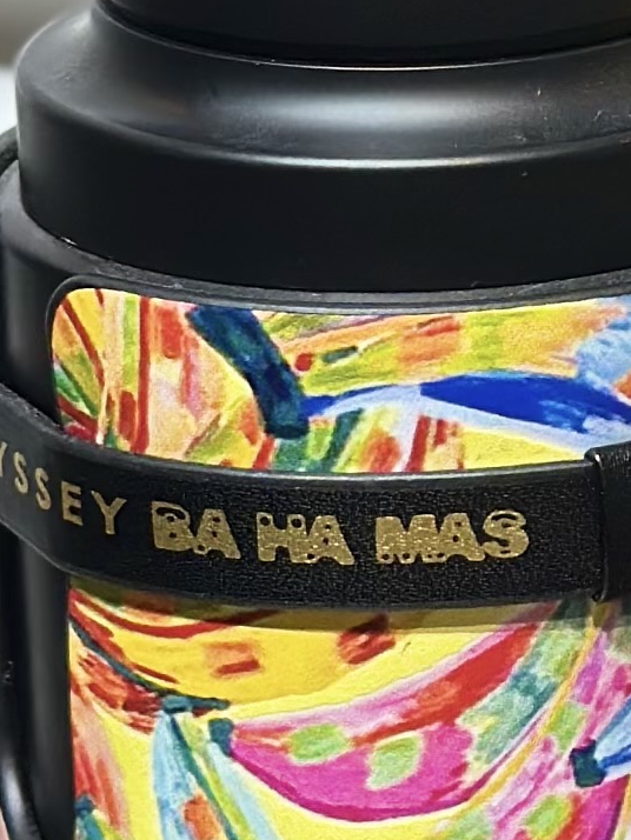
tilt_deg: -18.4
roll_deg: -1.8
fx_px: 6583
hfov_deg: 5.2
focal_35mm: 271
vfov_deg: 7.3
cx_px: 1758
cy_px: 232
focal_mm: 6.86
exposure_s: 1/283
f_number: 1.78
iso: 80
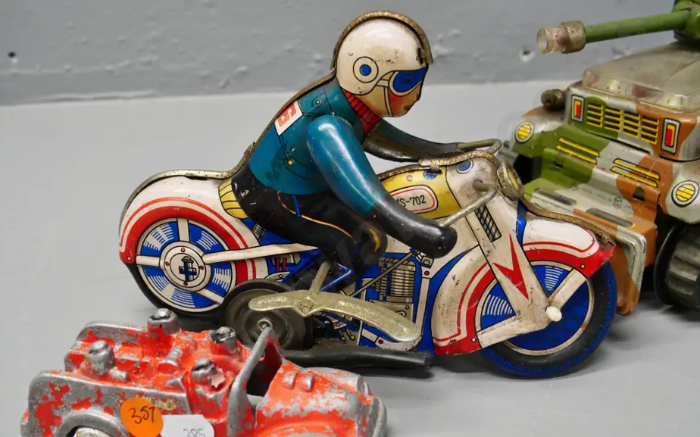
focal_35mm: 47
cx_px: 344
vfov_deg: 27.3
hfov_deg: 42.7
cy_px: 262
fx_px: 896
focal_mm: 20
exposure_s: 1/60
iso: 1600
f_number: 5.6
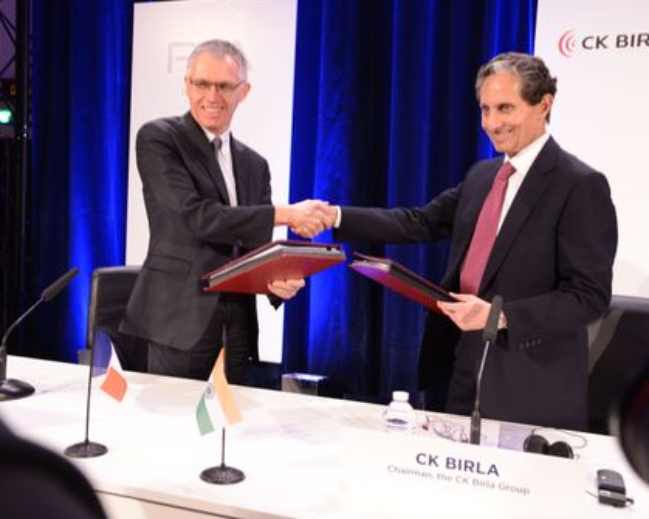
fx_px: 749
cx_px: 265
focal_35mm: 39
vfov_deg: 38.2
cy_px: 258
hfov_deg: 46.6
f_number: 5.6
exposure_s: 1/60
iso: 2000
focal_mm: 34
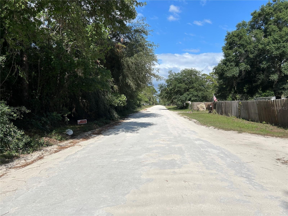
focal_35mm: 26
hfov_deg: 67.3
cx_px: 144
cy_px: 108
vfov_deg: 53.1
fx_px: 216
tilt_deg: -1.1
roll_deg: +0.1
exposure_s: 1/7463
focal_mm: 5.7
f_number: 1.5
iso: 50
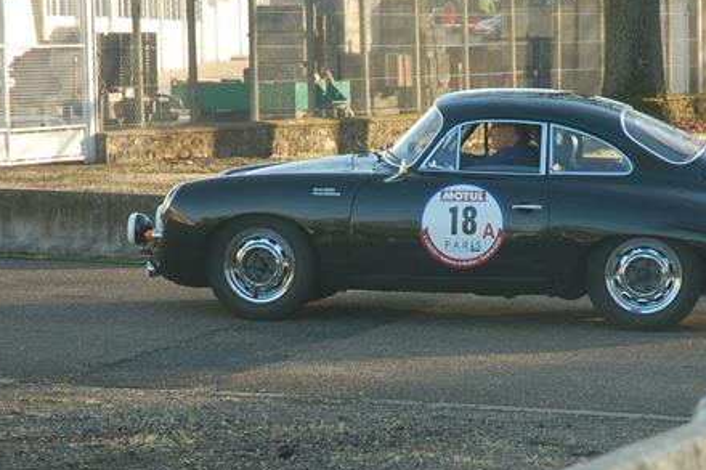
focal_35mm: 172
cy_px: 298
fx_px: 3372
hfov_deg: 11.9
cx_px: 424
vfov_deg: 8.0
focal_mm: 70
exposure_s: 1/400
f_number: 5
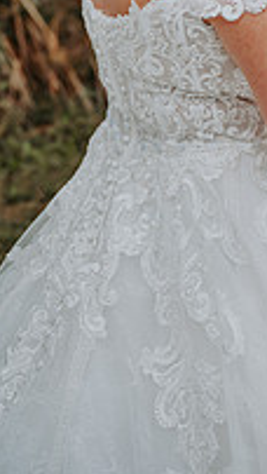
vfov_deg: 17.2
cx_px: 235
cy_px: -23
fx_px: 1519
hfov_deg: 10.0
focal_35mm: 121
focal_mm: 52
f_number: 2.8
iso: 200
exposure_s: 1/1000
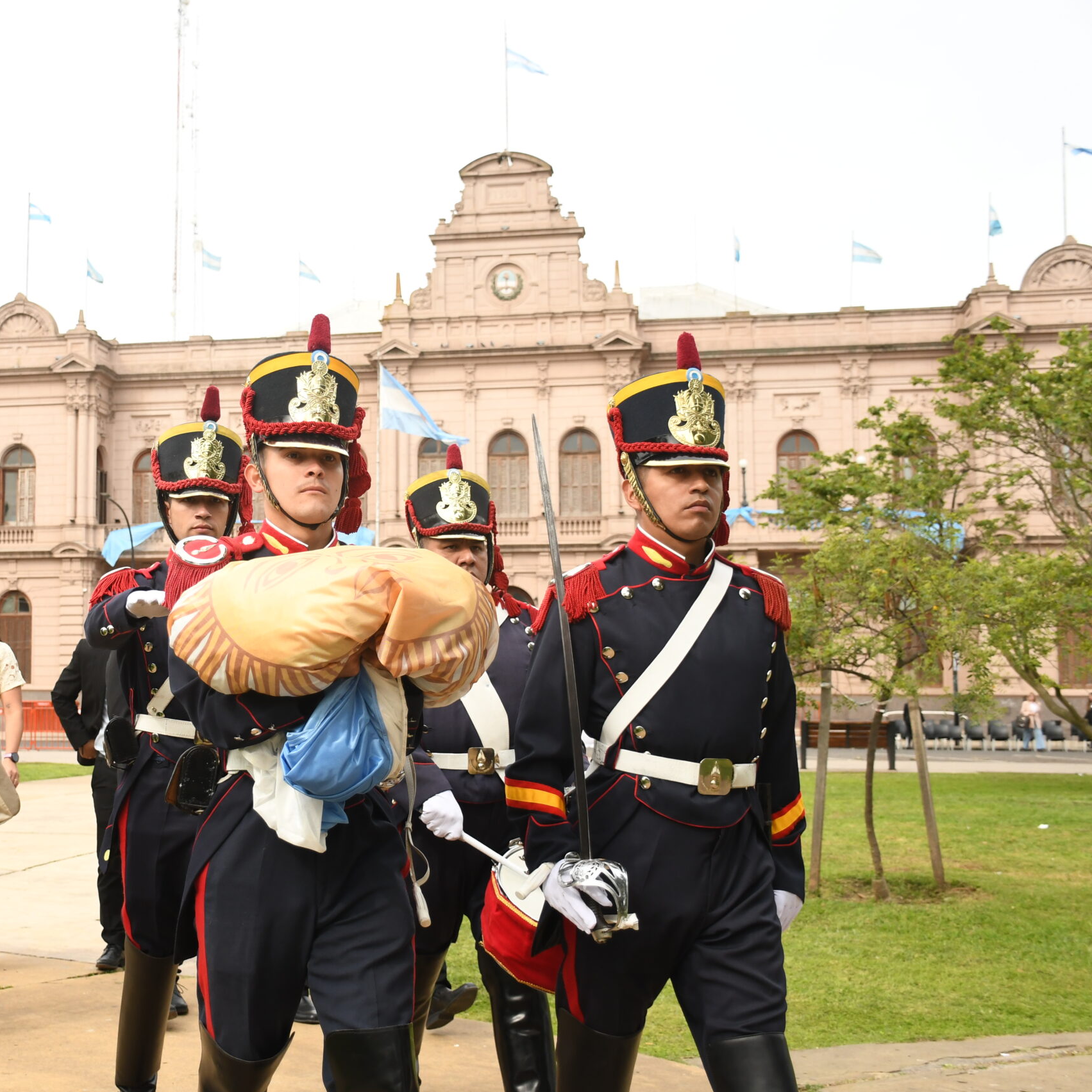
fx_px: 1642
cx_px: 285
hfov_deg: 36.0
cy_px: 546
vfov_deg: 36.8
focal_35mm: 46
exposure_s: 1/1600
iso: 500
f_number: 3.8
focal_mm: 24
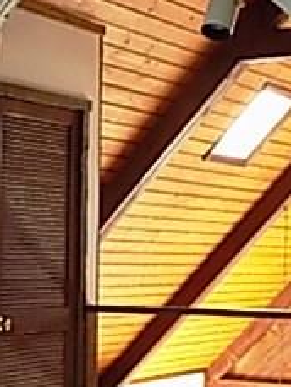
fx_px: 1064
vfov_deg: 20.6
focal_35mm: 95
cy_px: 265
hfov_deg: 15.4
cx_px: 24
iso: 360
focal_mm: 6.1
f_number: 3.4
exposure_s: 1/30
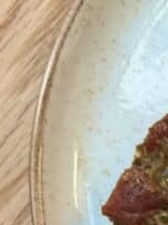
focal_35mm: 250
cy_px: 375
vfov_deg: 7.7
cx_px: 362
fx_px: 1623
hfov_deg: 5.8
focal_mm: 6.76
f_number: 1.78
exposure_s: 1/249
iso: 80
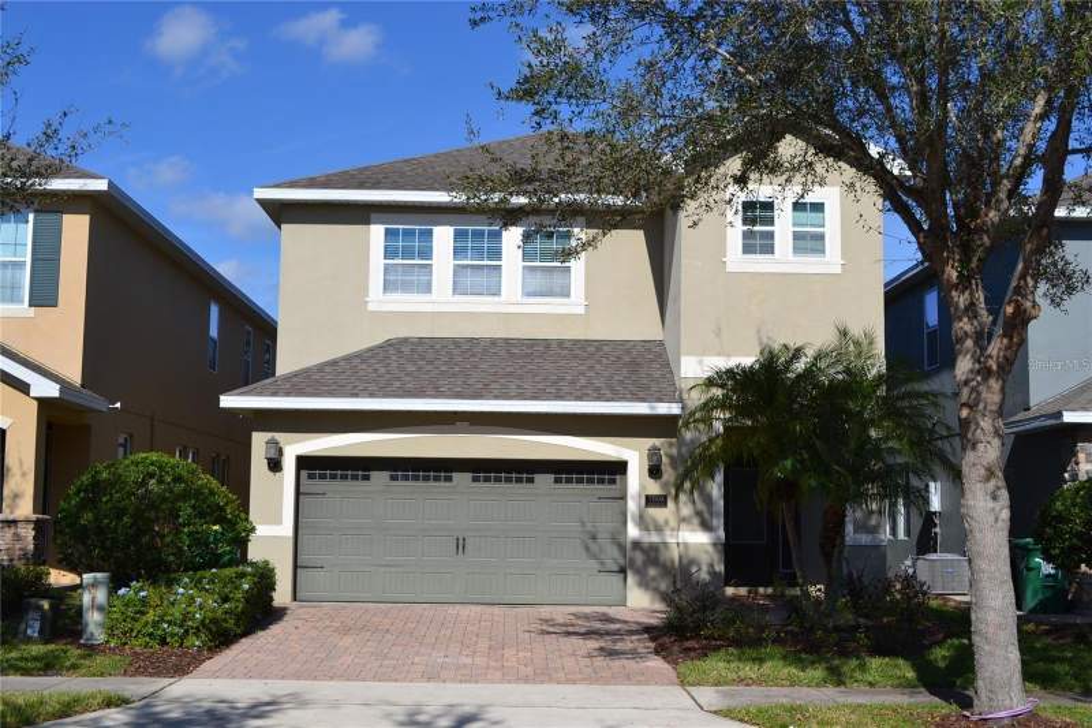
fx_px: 1365
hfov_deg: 43.6
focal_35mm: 45
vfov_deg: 29.9
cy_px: 364
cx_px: 546
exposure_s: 1/320
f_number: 9
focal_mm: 30
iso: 100
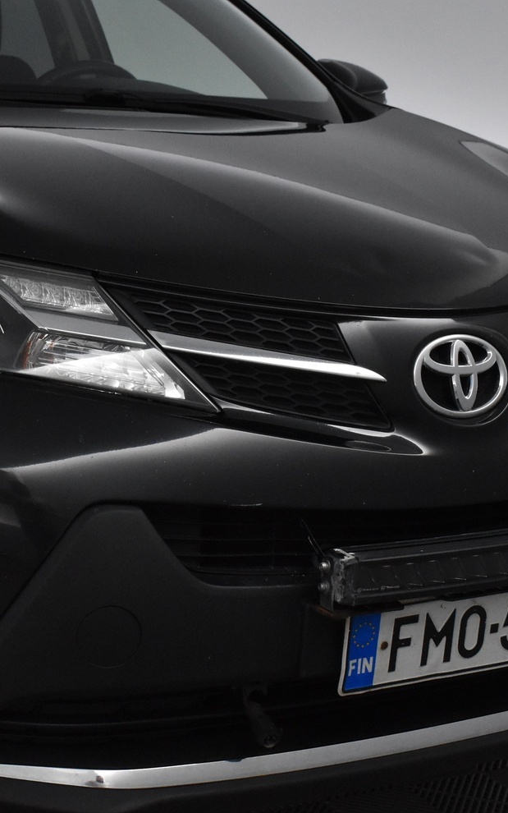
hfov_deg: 18.5
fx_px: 1550
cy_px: 443
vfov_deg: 29.4
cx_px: 139
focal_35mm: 70
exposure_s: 1/200
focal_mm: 28
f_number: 7.1
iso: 3200
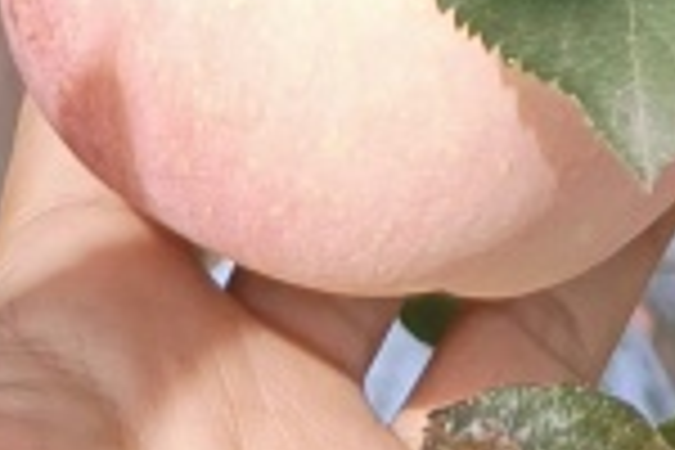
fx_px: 3187
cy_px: -1406
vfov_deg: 6.4
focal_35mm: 170
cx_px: 662
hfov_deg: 12.0
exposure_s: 1/261
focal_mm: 5.59
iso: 100
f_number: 16
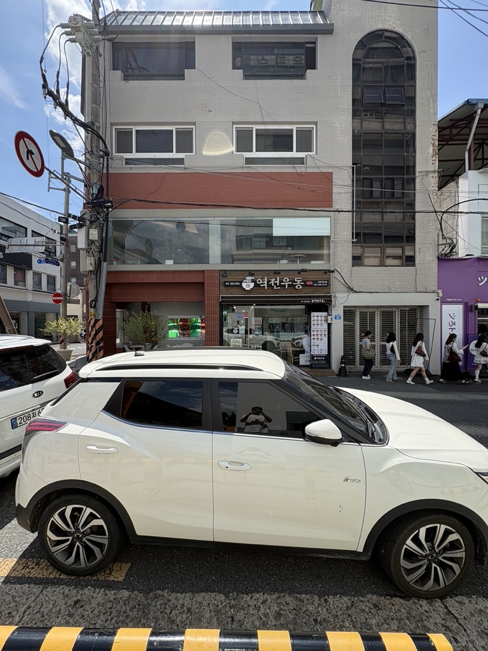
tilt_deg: -0.6
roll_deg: +0.2
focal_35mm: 14
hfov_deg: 85.7
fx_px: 263
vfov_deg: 102.1
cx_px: 244
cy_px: 326
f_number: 2.2
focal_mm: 2.22
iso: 50
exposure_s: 1/1477
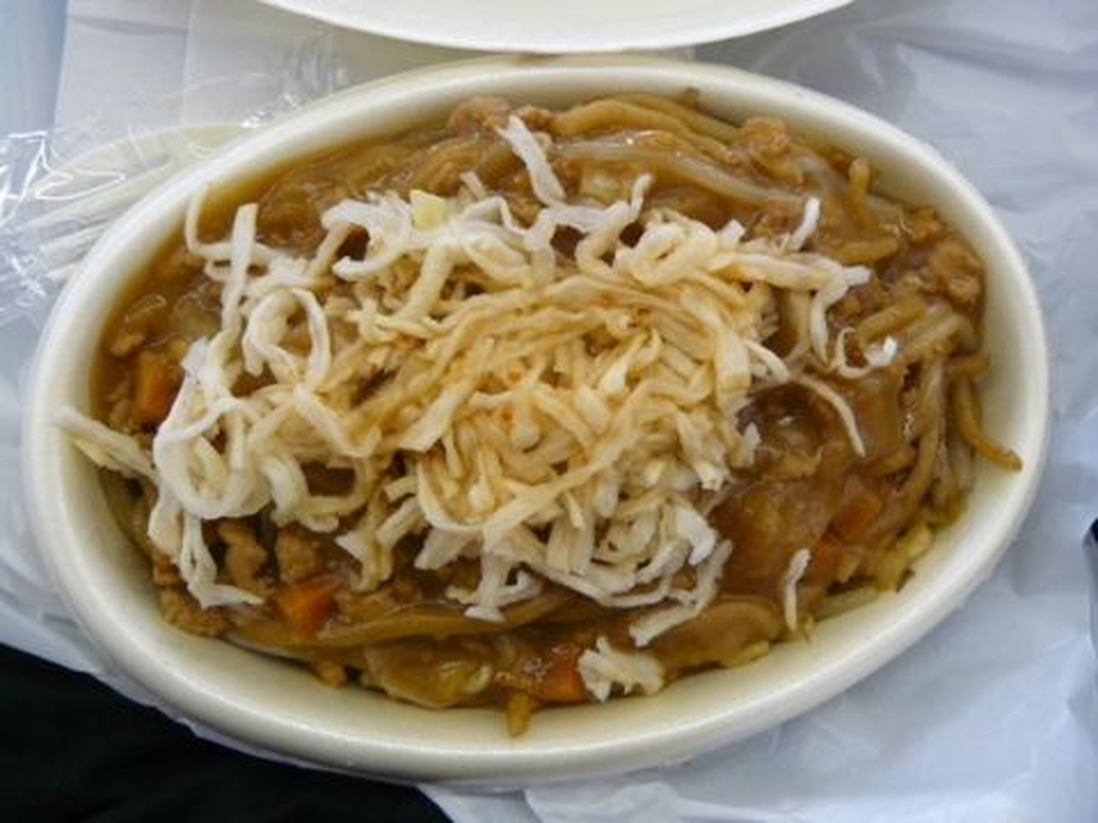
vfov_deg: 39.7
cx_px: 549
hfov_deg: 51.4
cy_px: 412
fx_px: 1142
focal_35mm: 36
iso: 200
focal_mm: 6
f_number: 2.8
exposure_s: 1/40
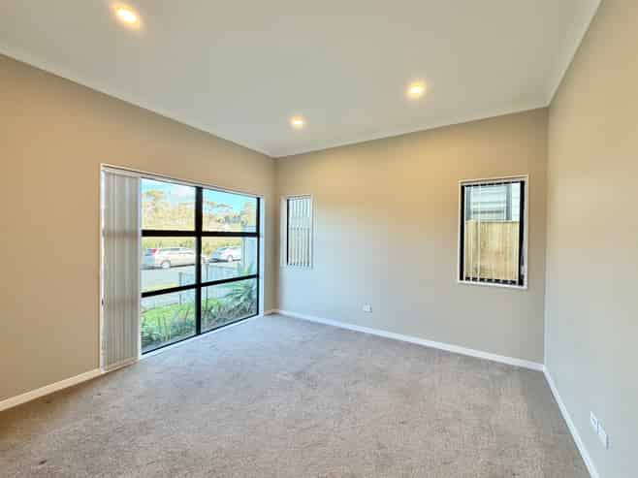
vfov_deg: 85.6
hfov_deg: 102.1
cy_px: 239
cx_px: 319
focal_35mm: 14
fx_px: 258
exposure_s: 1/100
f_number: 2.2
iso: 80
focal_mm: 2.22
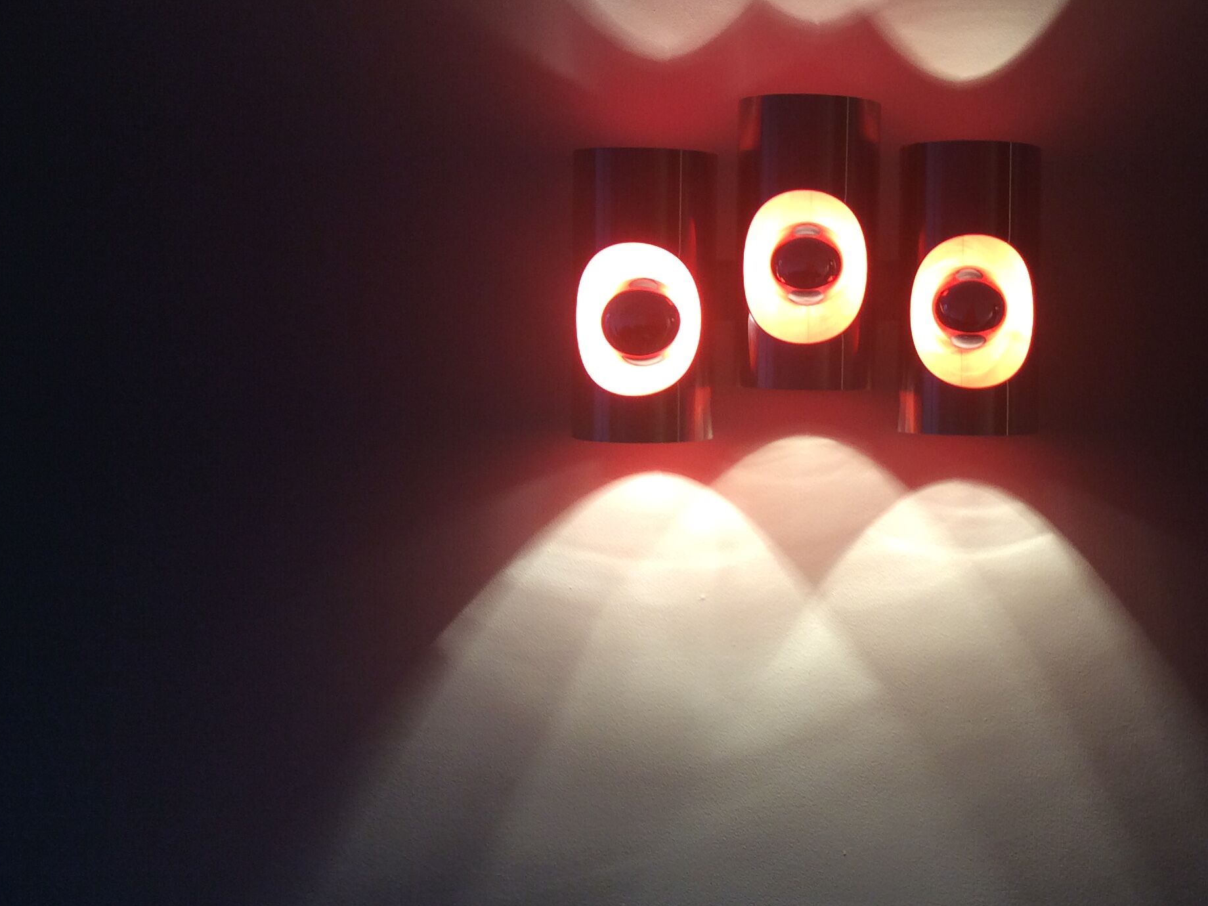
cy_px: 330
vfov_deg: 32.0
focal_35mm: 45
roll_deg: +1.4
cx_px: 841
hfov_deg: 41.3
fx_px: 1570
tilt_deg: +3.7
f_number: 2.4
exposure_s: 1/50
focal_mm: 3.3
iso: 50
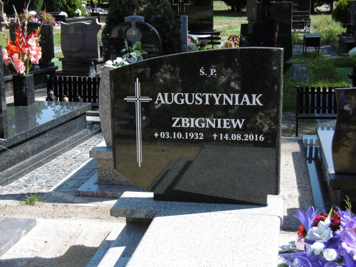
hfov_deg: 28.6
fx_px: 699
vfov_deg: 21.6
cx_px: 178
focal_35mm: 68
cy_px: 134
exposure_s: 1/400
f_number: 4.4
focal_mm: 12.1
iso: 100
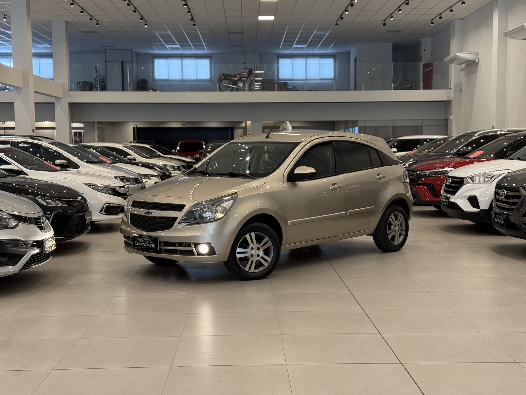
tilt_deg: -4.3
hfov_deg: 39.7
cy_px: 198
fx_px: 729
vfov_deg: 30.3
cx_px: 263
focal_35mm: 48
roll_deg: +0.1
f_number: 1.78
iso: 125
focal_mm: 6.76
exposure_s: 1/60
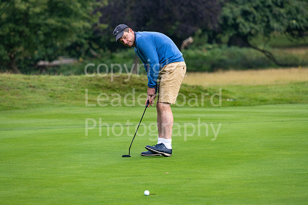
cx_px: 154
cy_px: 102
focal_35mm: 300
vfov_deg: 4.6
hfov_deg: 6.9
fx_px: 2567
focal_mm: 300
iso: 400
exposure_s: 1/500
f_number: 6.3
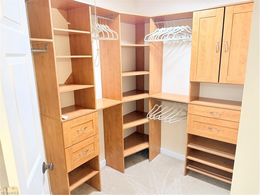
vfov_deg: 56.8
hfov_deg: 71.6
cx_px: 130
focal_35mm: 24
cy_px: 98
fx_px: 180
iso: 250
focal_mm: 6.76
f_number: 1.78
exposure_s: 1/60
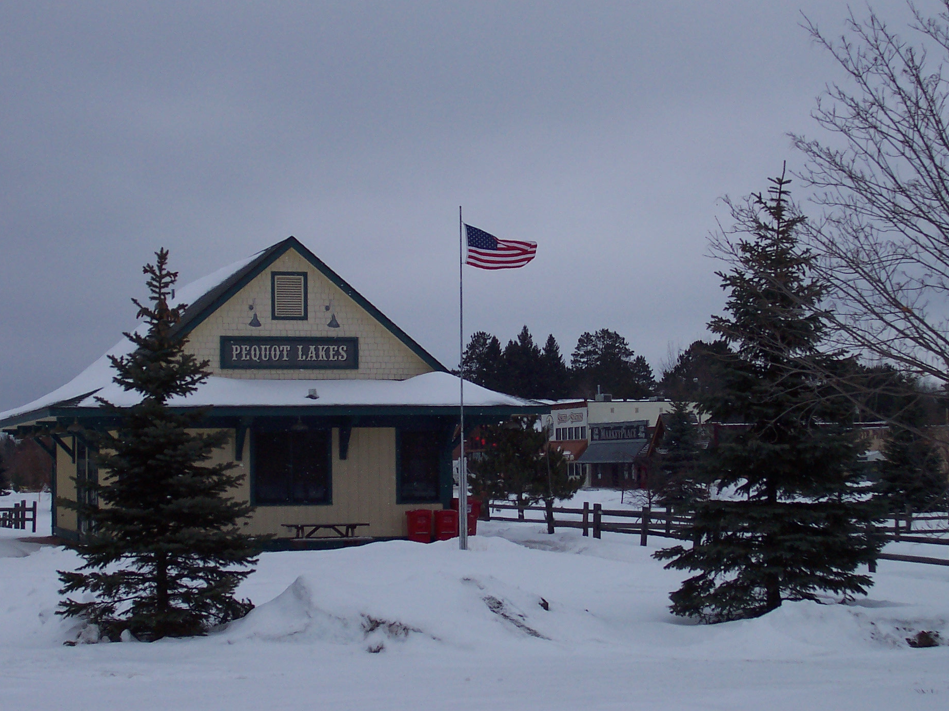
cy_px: 348
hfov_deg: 25.0
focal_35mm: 78
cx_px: 514
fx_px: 2138
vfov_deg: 18.9
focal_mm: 10.8
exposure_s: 1/350
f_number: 4
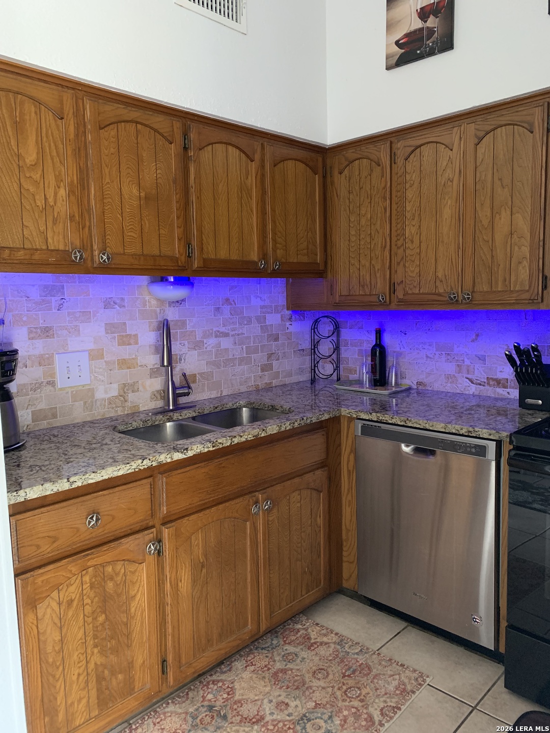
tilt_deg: -5.7
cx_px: 275
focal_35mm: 26
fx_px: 551
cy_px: 366
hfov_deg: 53.1
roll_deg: +0.4
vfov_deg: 67.3
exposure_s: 1/60
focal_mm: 4.25
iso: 320
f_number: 1.8
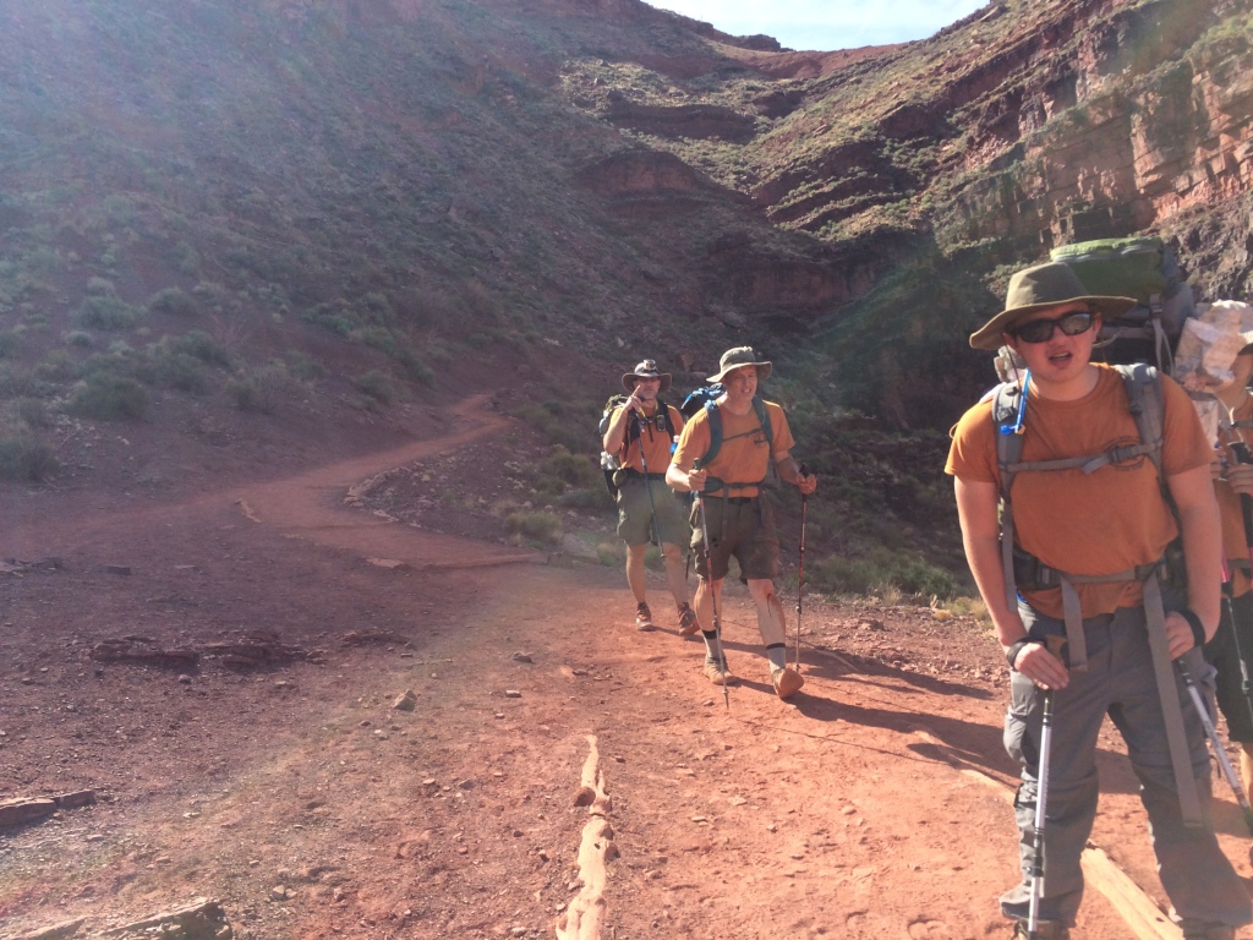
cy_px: 470
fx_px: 1050
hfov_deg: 61.7
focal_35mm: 29
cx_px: 626
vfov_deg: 48.2
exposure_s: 1/1053
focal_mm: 4.15
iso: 32
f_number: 2.2
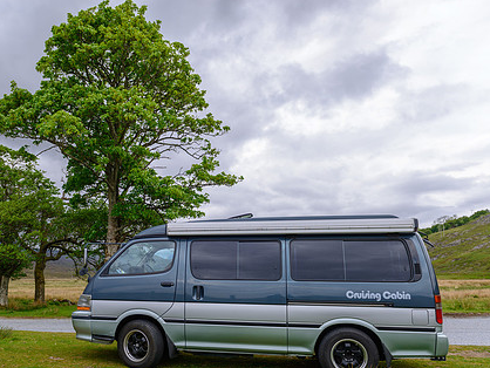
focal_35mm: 32
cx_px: 166
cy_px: 224
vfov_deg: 43.9
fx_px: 453
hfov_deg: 55.7
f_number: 5
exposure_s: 1/50
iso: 100
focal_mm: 24
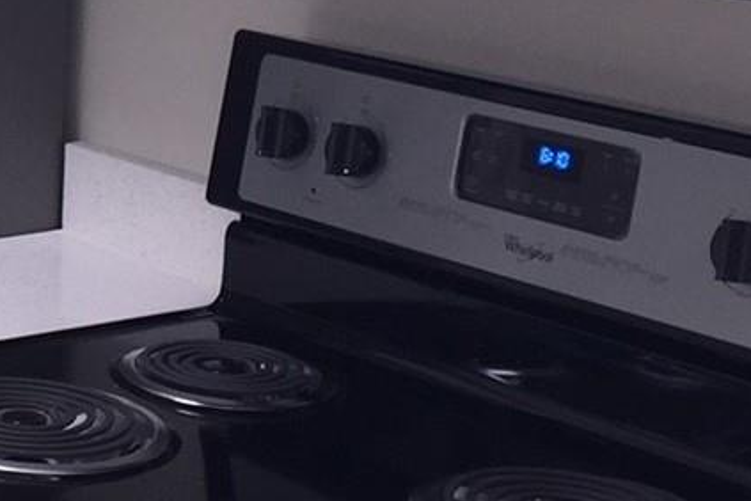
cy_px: -53
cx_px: -435
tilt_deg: -6.6
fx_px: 2378
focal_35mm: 114
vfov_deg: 11.8
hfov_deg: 16.1
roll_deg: -0.3
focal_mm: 4.15
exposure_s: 1/32
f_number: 2.2
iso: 32
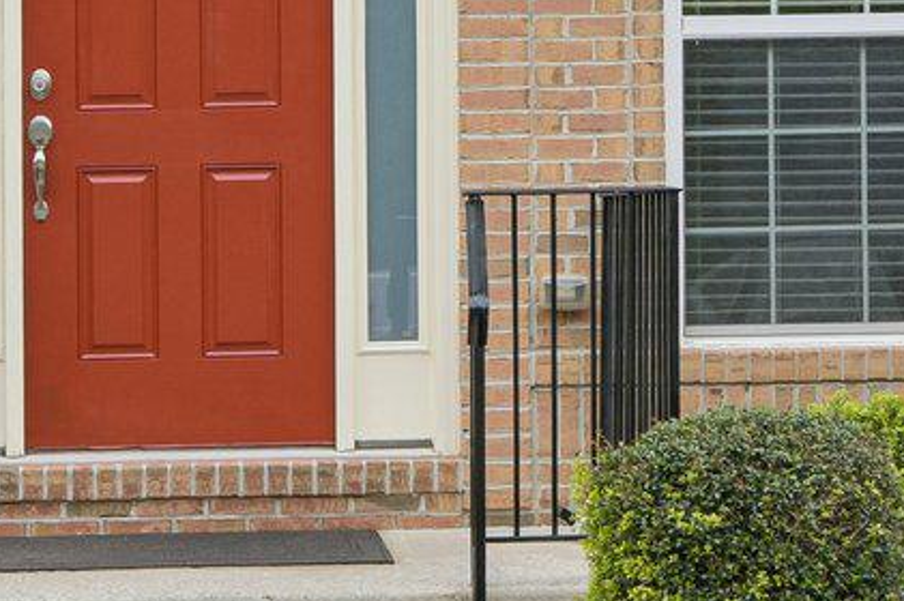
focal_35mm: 112
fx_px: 2810
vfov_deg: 11.4
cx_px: 161
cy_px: -460
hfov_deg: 18.1
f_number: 8
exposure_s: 1/125
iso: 100
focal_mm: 23
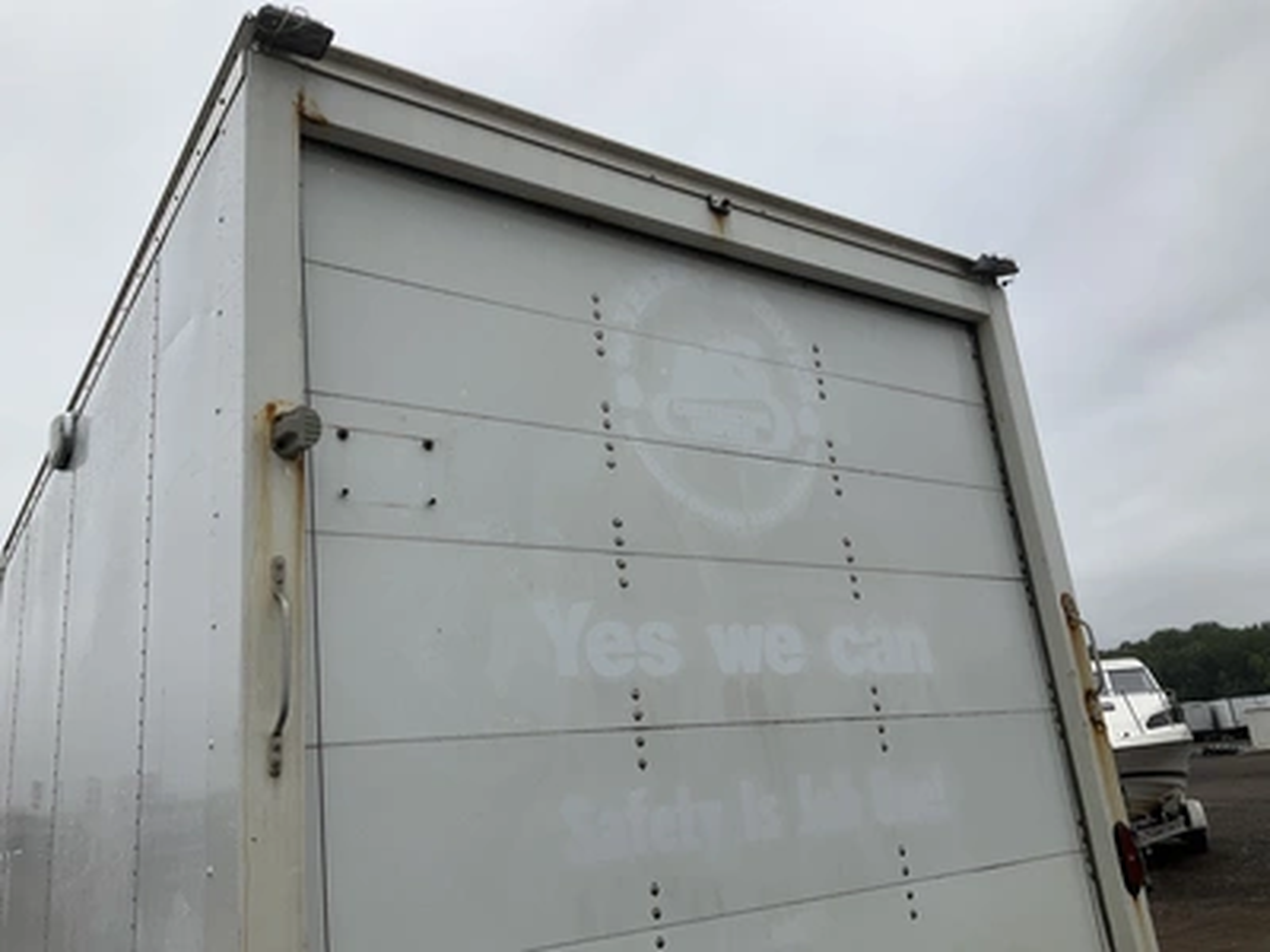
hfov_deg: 61.7
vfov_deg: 48.2
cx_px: 635
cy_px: 476
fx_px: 1064
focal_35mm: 29
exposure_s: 1/1848
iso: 25
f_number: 1.8
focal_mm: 3
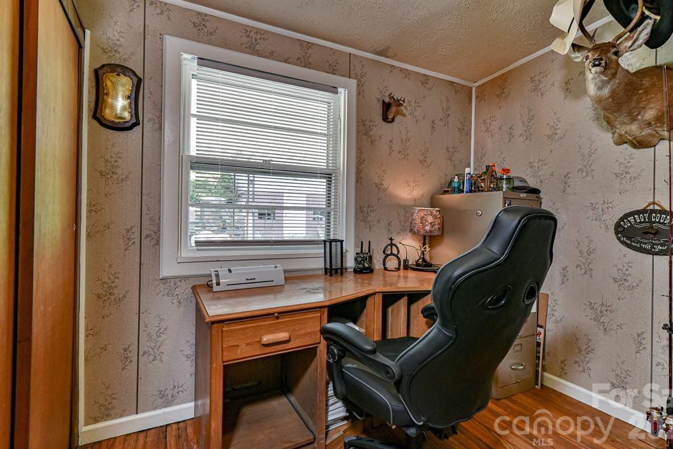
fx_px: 336
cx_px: 347
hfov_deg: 90.0
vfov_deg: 67.3
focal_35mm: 18
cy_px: 214
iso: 1600
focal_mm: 17
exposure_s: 1/125
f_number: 5.6
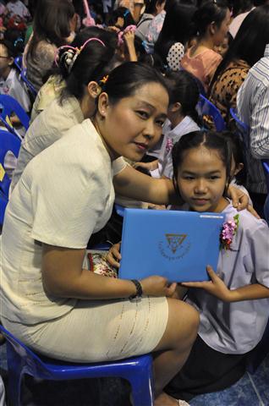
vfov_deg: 59.6
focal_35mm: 32
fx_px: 355
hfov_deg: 41.5
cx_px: 134
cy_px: 203
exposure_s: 1/200
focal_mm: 21
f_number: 7.1
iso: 3200
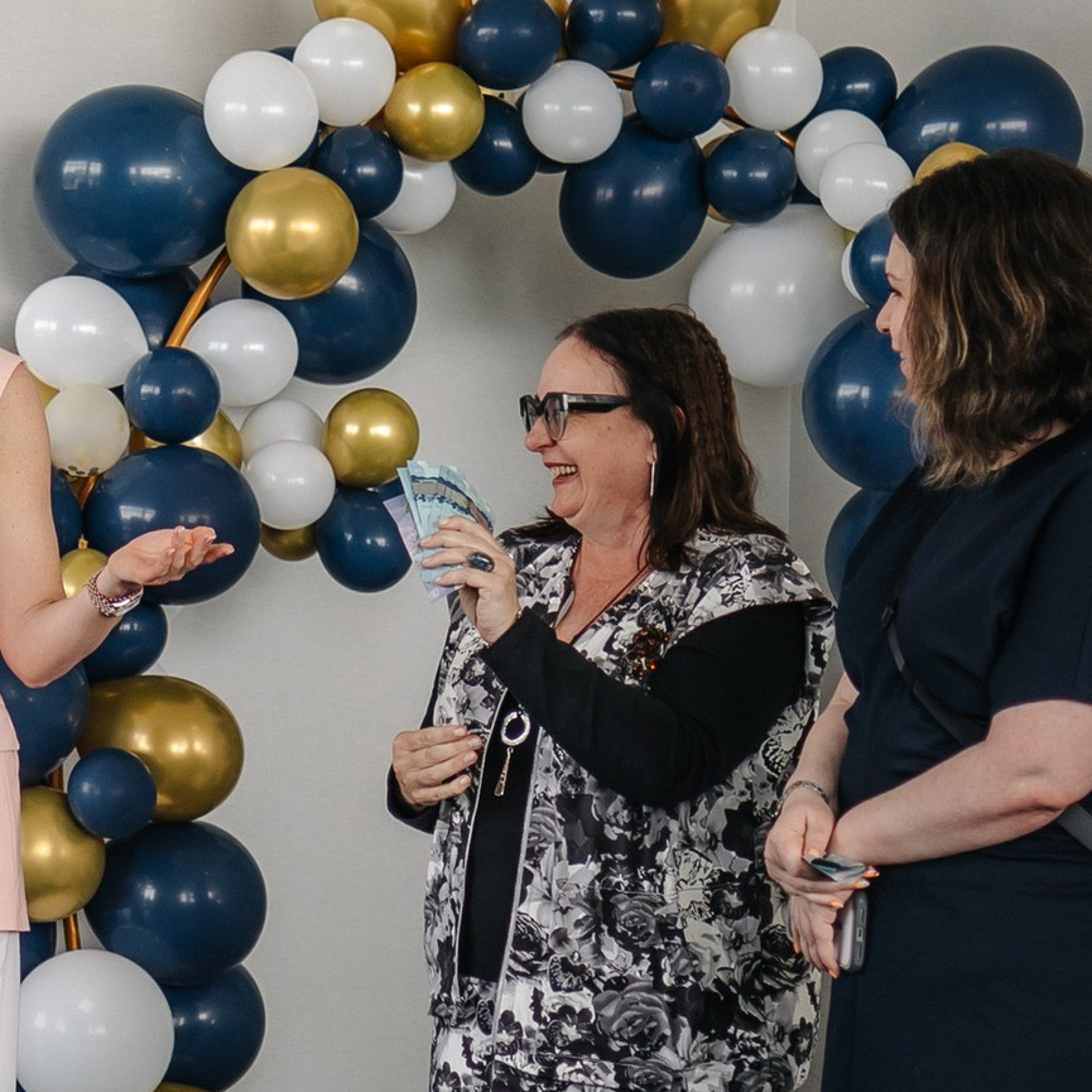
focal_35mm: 132
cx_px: -179
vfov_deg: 13.2
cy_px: 439
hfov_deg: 12.9
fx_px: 4711
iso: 160
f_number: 1.8
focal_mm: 35
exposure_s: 1/400
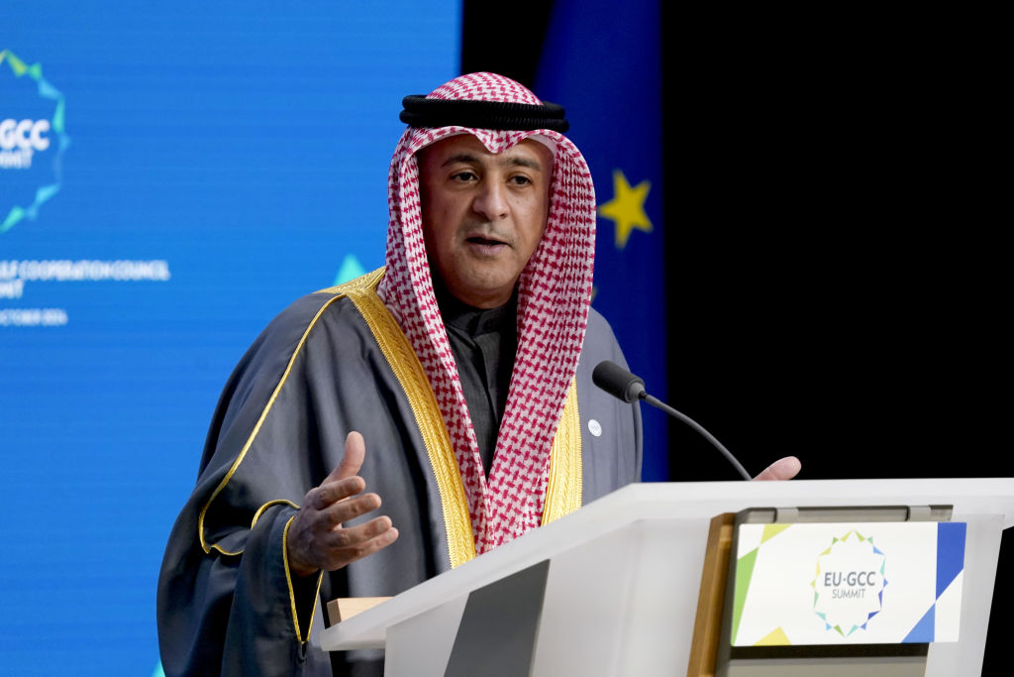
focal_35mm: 444
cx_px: 507
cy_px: 338
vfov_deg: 3.1
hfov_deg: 4.6
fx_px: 12507
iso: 3200
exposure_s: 1/250
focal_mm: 444
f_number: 6.3
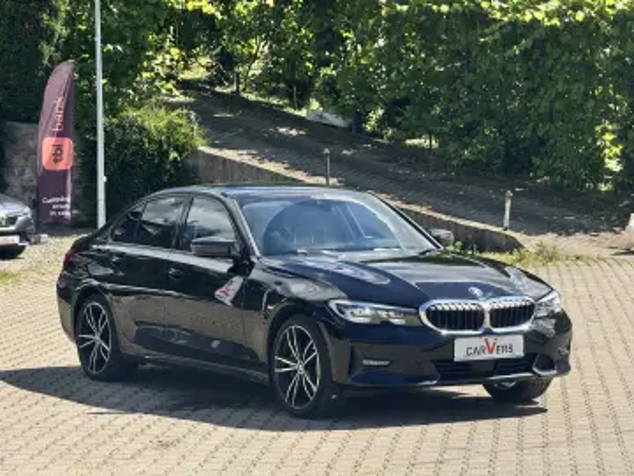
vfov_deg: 12.3
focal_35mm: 120
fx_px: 2198
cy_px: 238
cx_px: 317
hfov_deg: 16.4
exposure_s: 1/1004
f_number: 2.8
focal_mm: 15.66
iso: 50
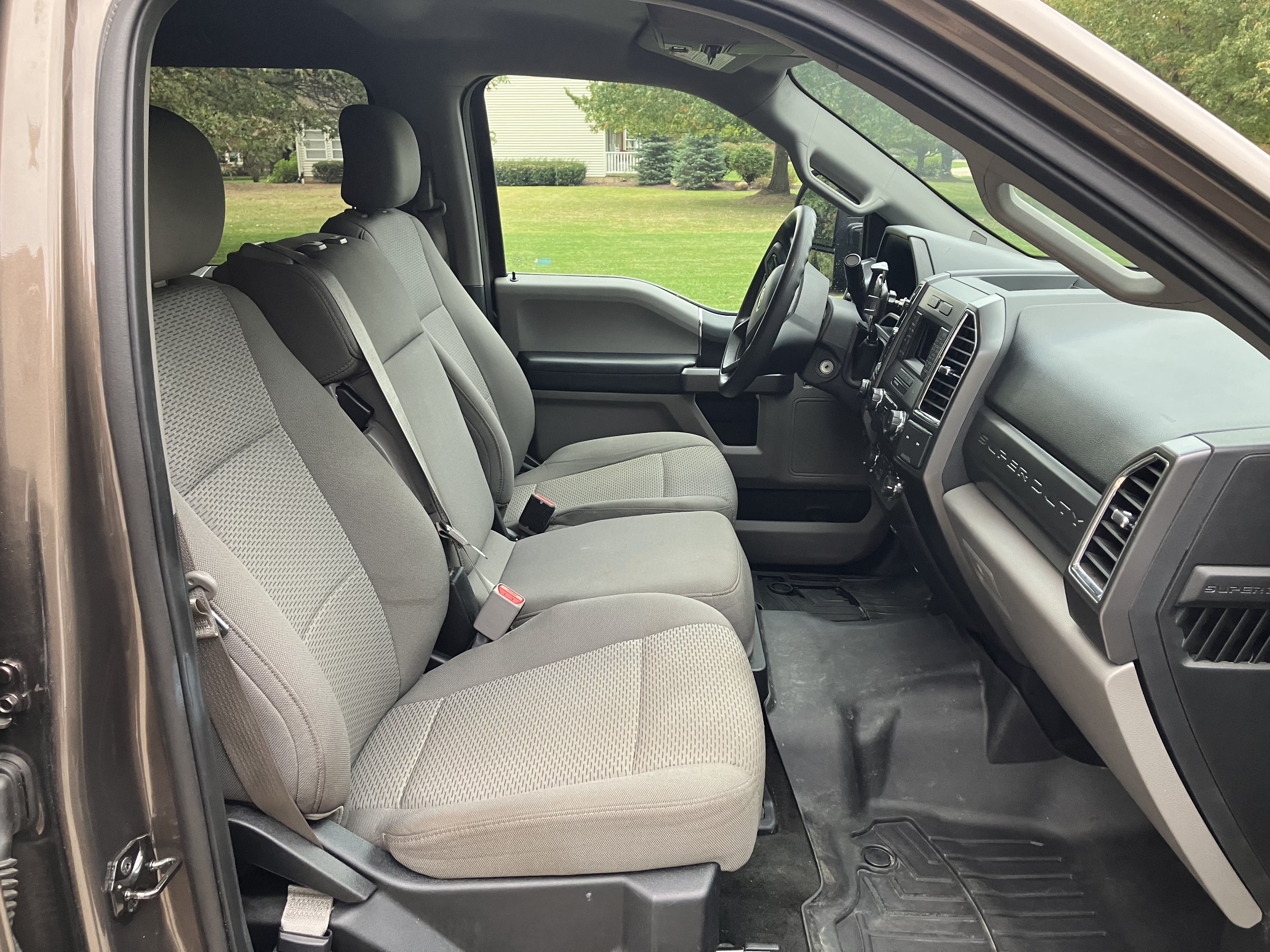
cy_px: 476
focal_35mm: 28
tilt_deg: -16.0
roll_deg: -0.2
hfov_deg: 63.4
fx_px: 1027
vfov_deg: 49.7
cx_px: 635
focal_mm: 3.99
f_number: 1.8
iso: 80
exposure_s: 1/81
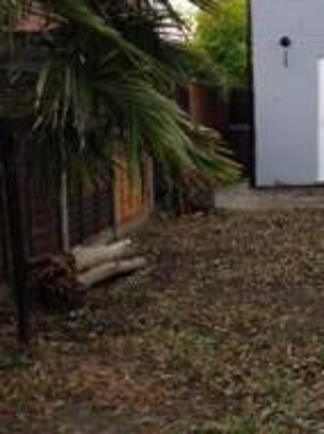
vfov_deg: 25.7
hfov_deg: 18.6
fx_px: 951
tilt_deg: -3.8
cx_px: 351
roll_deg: +1.0
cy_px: 220
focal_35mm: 76
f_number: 2.4
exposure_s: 1/163
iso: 50
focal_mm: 4.12
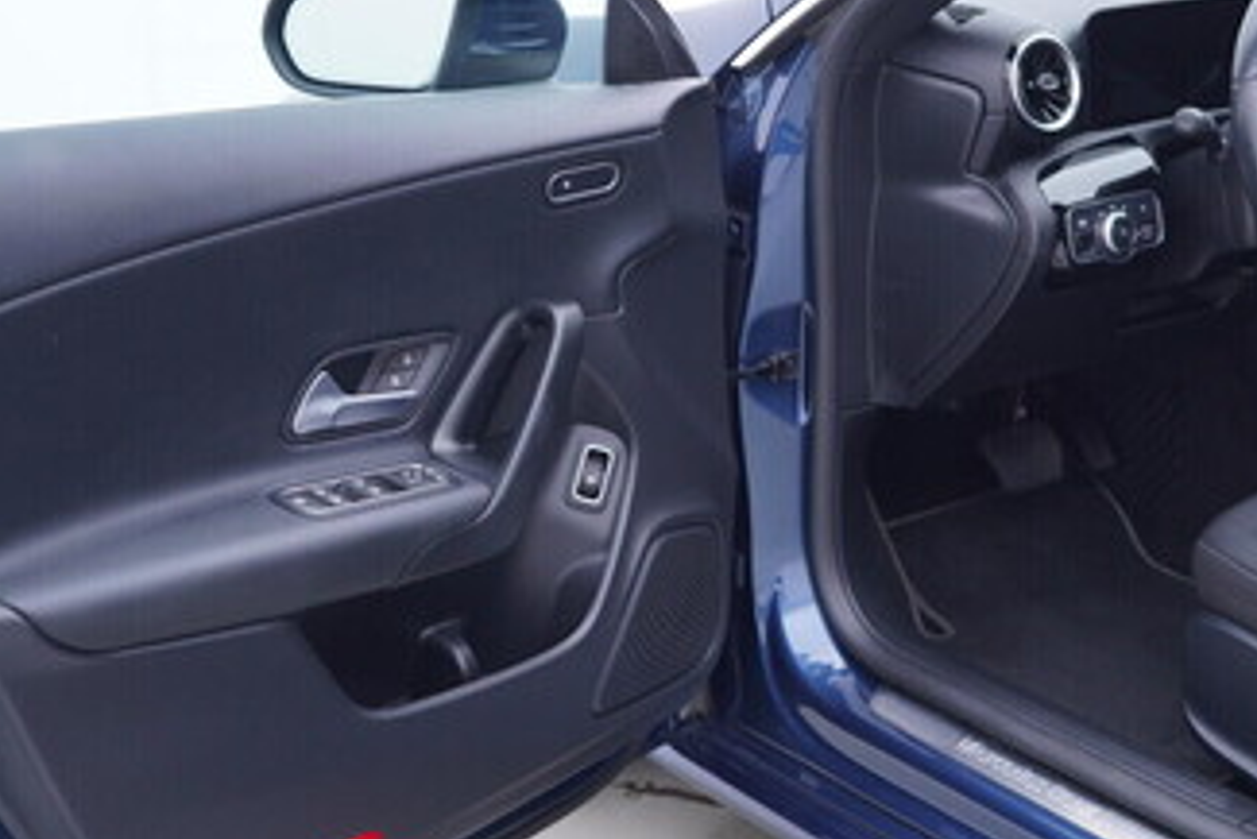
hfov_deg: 32.5
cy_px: 389
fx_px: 2131
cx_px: 874
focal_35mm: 61
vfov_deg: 22.3
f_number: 2.8
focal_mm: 24
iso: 160
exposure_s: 1/40
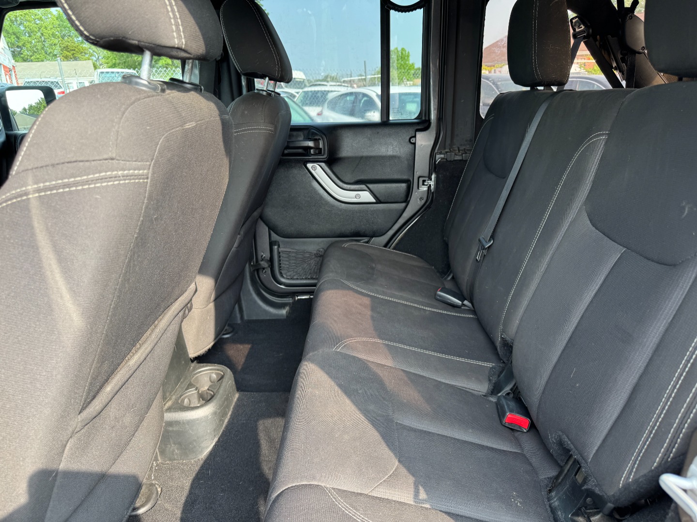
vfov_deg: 56.8
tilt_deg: -20.2
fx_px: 483
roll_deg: +3.5
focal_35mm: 24
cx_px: 348
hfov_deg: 71.6
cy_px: 261
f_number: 1.78
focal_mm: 6.76
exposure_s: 1/143
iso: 64
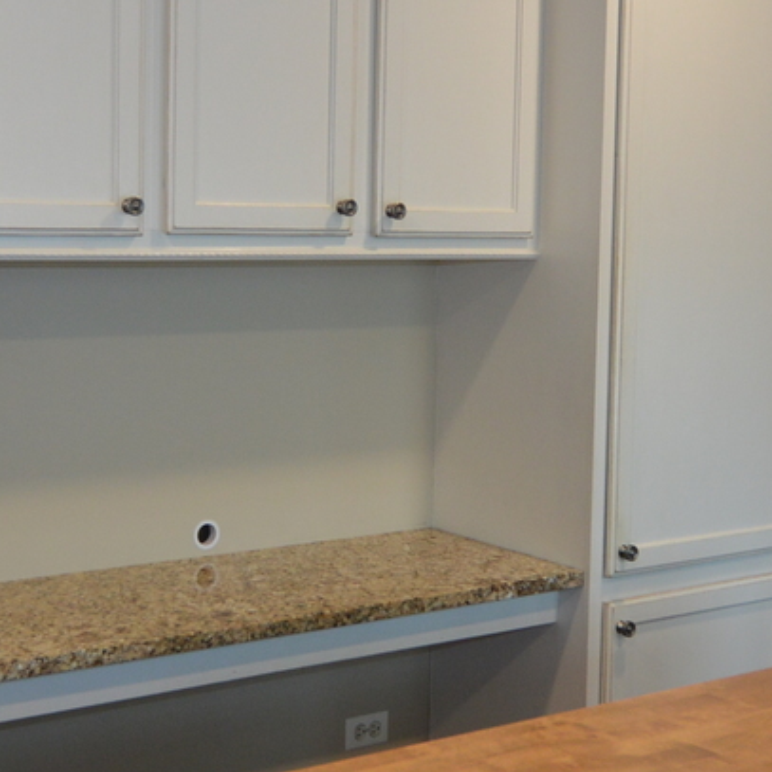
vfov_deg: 28.1
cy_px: 319
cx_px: 372
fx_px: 1539
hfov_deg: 28.2
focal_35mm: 61
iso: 400
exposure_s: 1/60
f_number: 4
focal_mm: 12
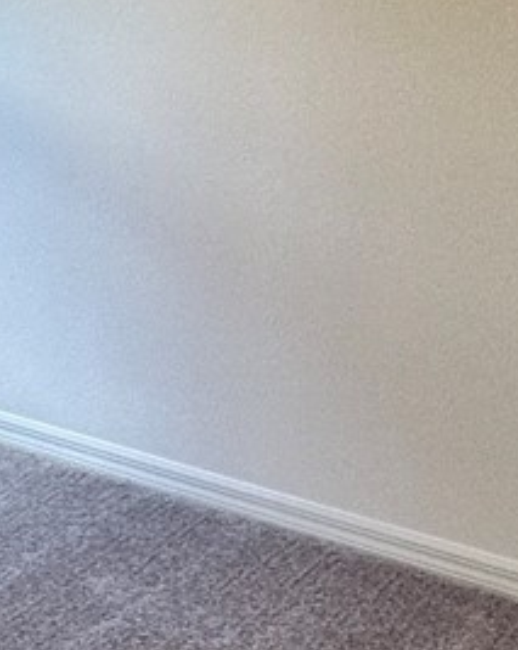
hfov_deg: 18.1
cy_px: 51
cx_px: -29
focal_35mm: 82
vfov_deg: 22.7
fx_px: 1574
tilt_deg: -8.3
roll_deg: -0.5
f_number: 2.2
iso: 125
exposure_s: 1/120
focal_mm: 2.22
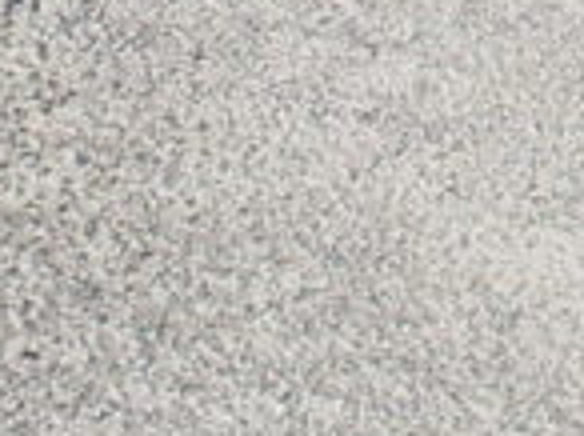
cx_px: 1240
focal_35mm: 267
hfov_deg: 7.1
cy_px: -696
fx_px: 4497
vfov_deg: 5.3
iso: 80
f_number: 8.4
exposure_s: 1/180
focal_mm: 6.3
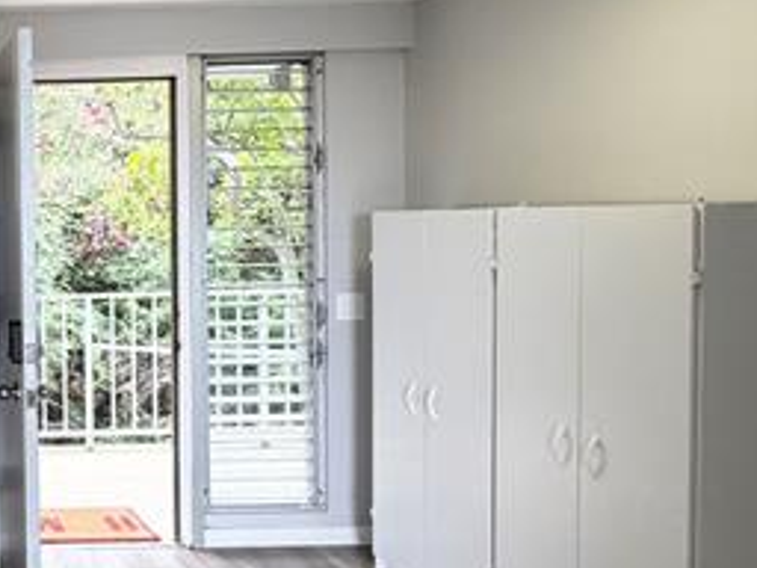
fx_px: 765
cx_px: -121
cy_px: 248
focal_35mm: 35
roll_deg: +1.4
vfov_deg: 40.6
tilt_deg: -1.8
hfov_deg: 39.9
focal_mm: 2.22
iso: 80
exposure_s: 1/120
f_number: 2.2
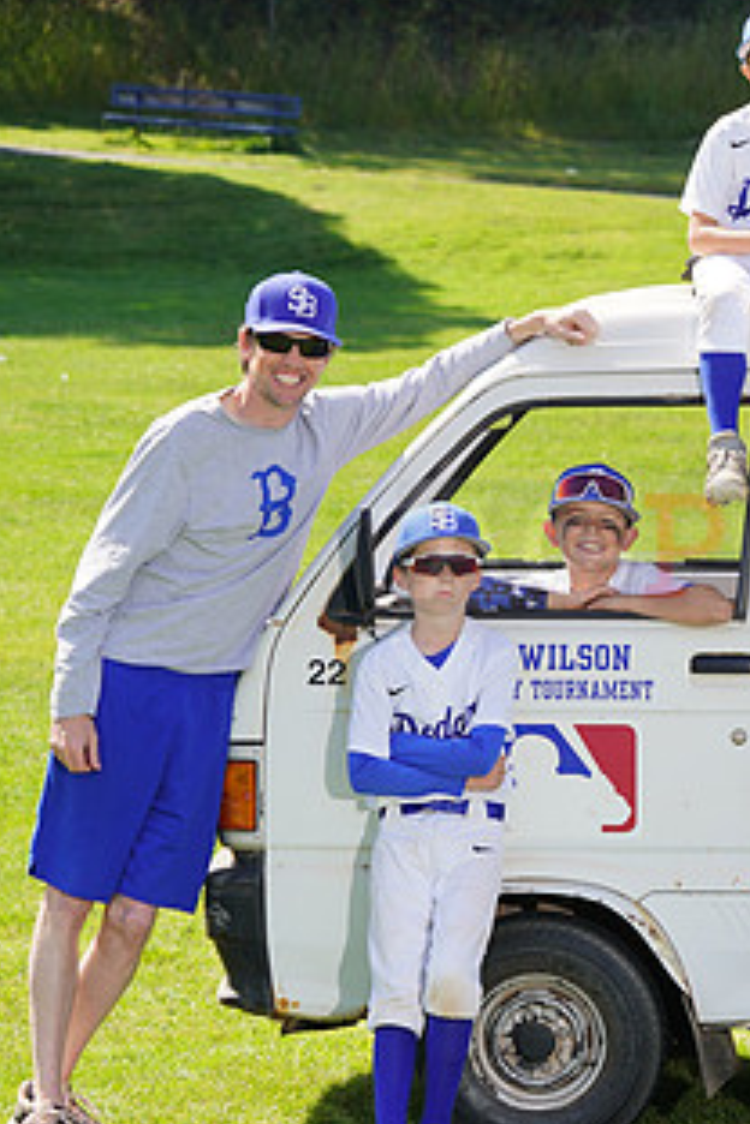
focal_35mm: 186
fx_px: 5812
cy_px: 528
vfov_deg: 11.1
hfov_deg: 7.3
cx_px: 1002
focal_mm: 100
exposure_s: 1/250
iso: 100
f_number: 6.3
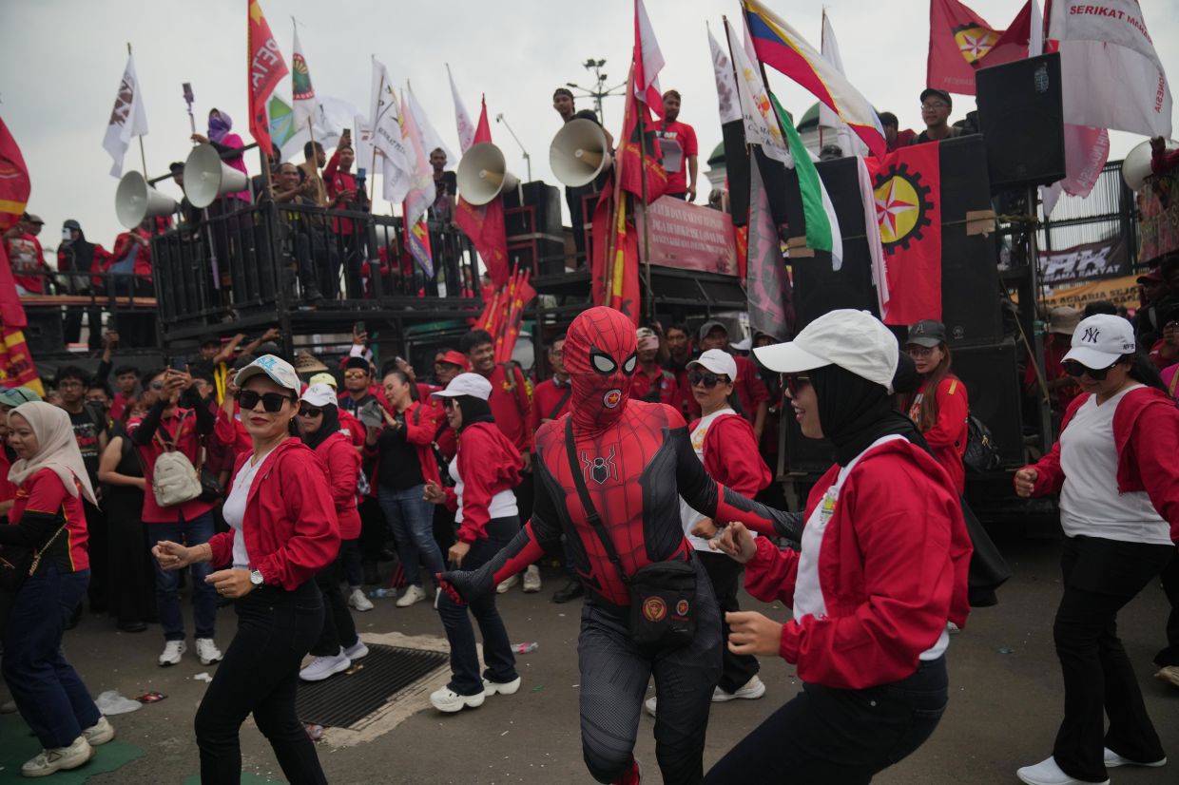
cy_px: 392
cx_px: 590
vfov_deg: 53.1
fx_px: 786
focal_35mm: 24
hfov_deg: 73.8
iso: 800
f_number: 2.8
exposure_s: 1/640
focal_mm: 24
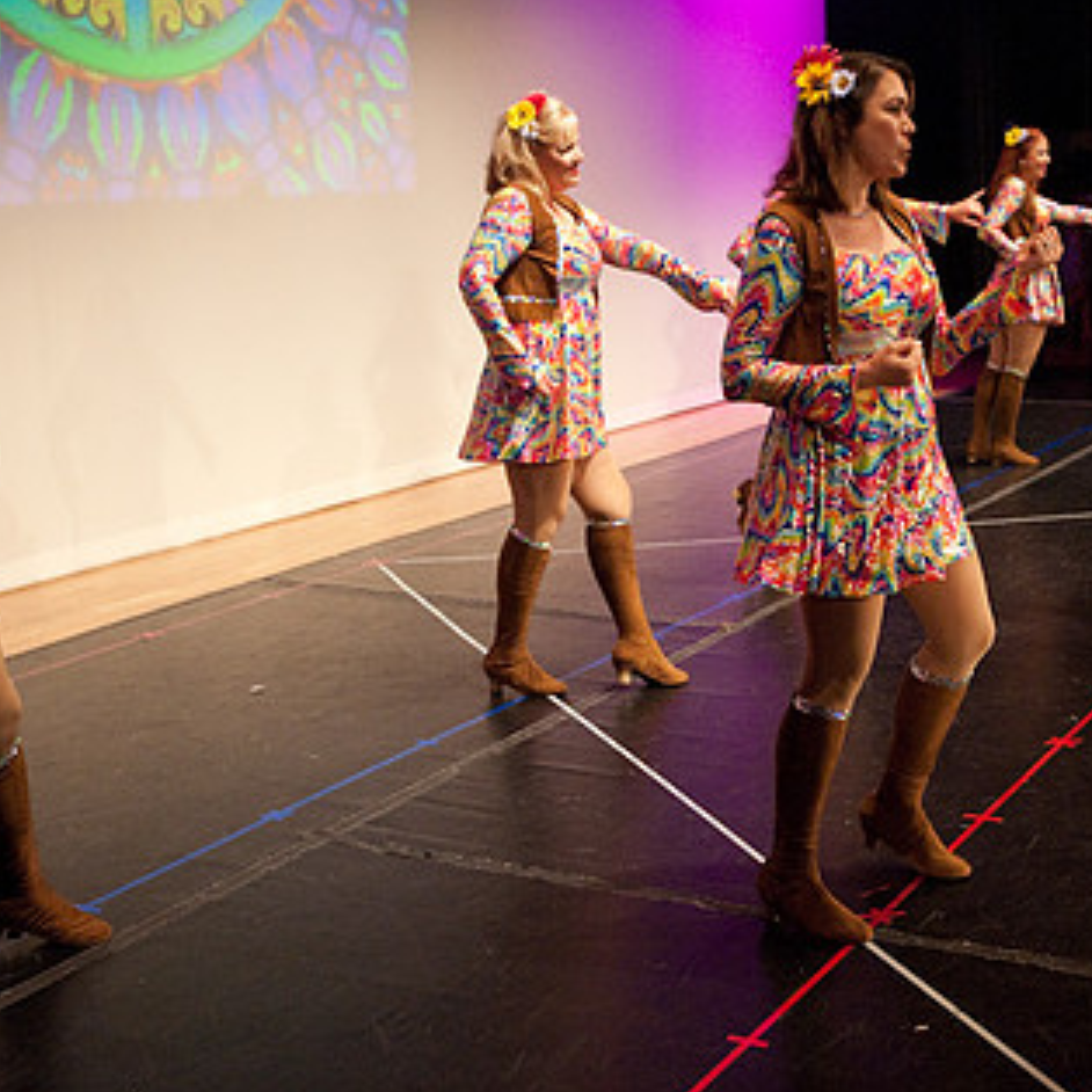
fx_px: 1963
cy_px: 490
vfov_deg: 31.1
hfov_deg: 30.8
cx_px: 730
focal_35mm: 55
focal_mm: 35
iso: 3200
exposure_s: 1/200
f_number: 4
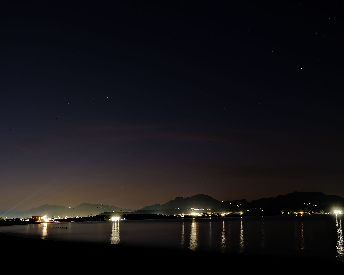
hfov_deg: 42.7
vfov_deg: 34.9
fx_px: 438
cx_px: 205
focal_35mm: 43
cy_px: 138
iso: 400
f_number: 3.2
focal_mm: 25.4
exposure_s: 13
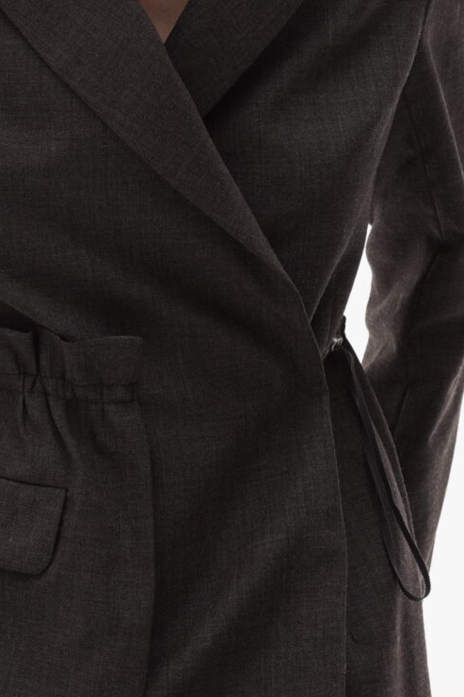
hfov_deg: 7.9
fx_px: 3346
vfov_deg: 11.9
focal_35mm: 173
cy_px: 279
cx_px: 113
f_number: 7.1
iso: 250
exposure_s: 1/160
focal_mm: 50
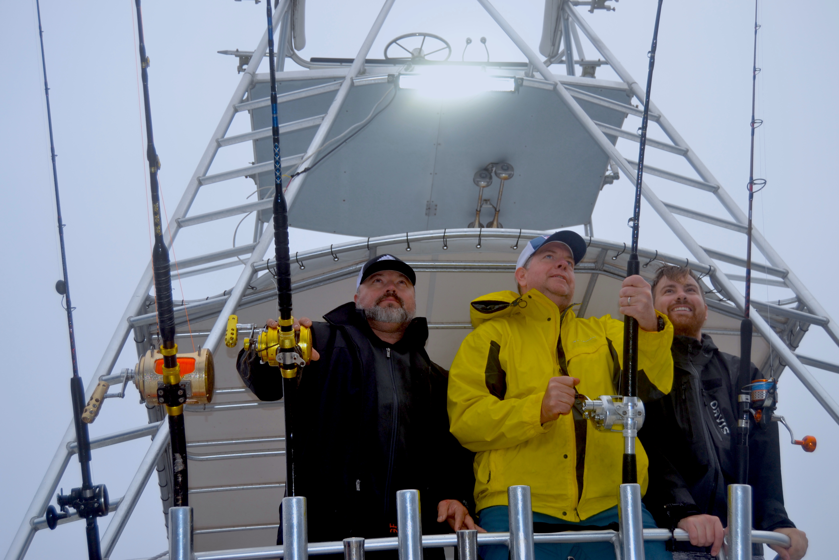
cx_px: 420
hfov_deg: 42.3
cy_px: 280
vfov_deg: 28.9
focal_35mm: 46
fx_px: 1084
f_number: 5
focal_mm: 31
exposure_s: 1/200
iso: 100
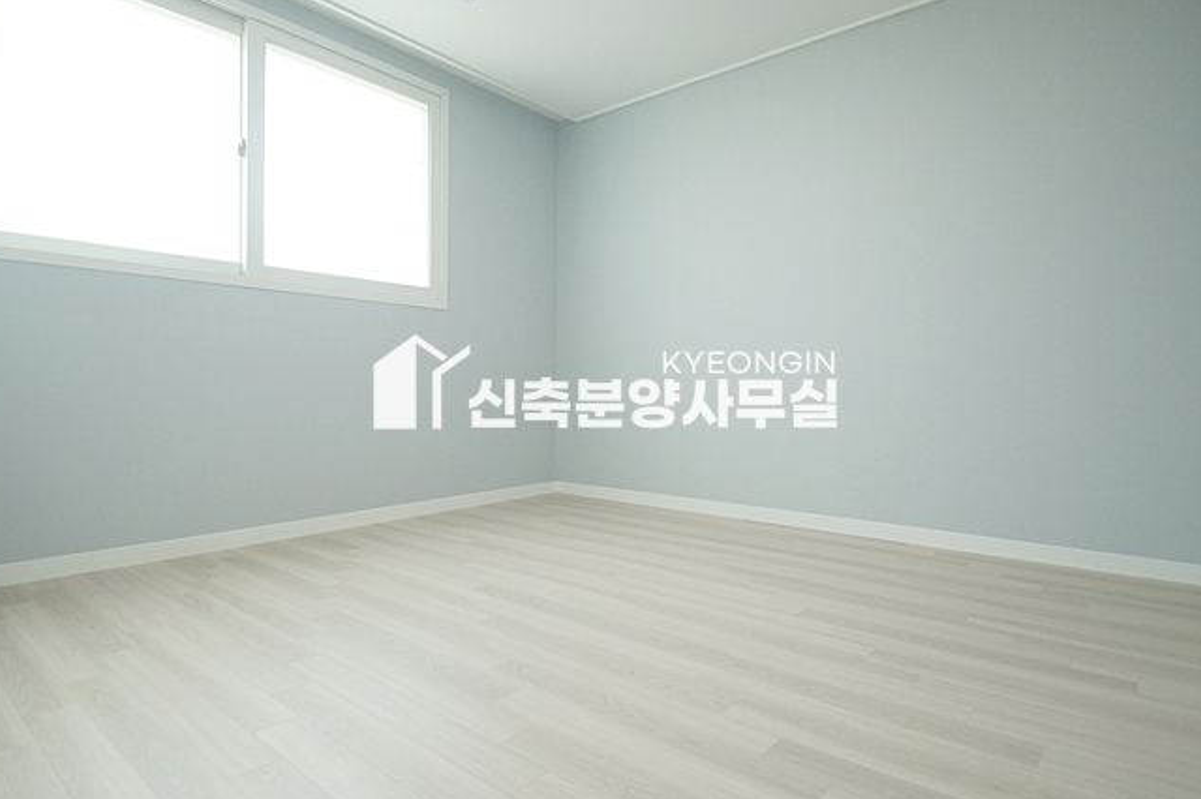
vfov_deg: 60.3
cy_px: 375
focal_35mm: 21
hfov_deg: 82.3
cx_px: 604
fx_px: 688
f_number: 3.5
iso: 800
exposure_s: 1/250
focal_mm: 11
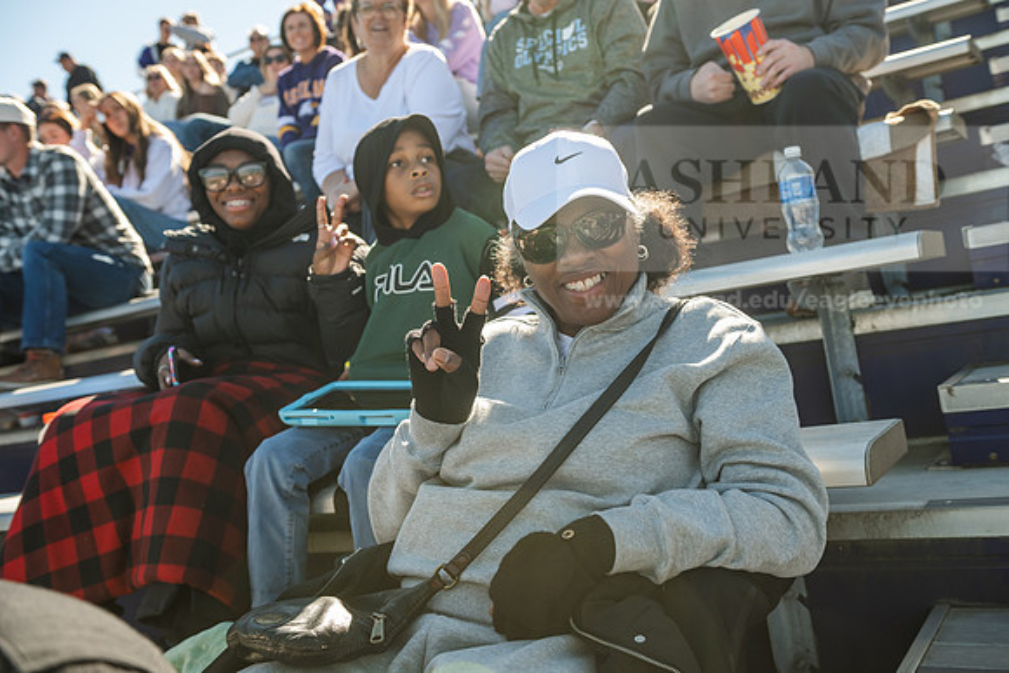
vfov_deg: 36.9
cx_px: 504
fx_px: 1009
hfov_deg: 53.1
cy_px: 336
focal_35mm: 36
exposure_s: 1/400
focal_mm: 36
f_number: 4.5
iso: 160
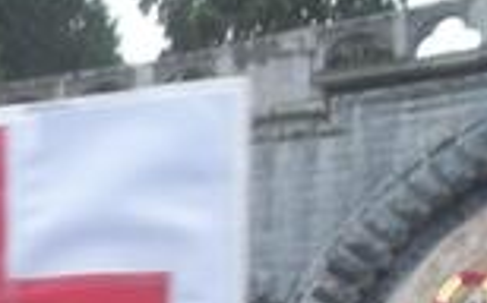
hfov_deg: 11.3
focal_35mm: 178
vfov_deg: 6.8
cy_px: 797
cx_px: -225
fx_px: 2361
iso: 64
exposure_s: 1/80
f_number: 3.4
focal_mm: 7.9
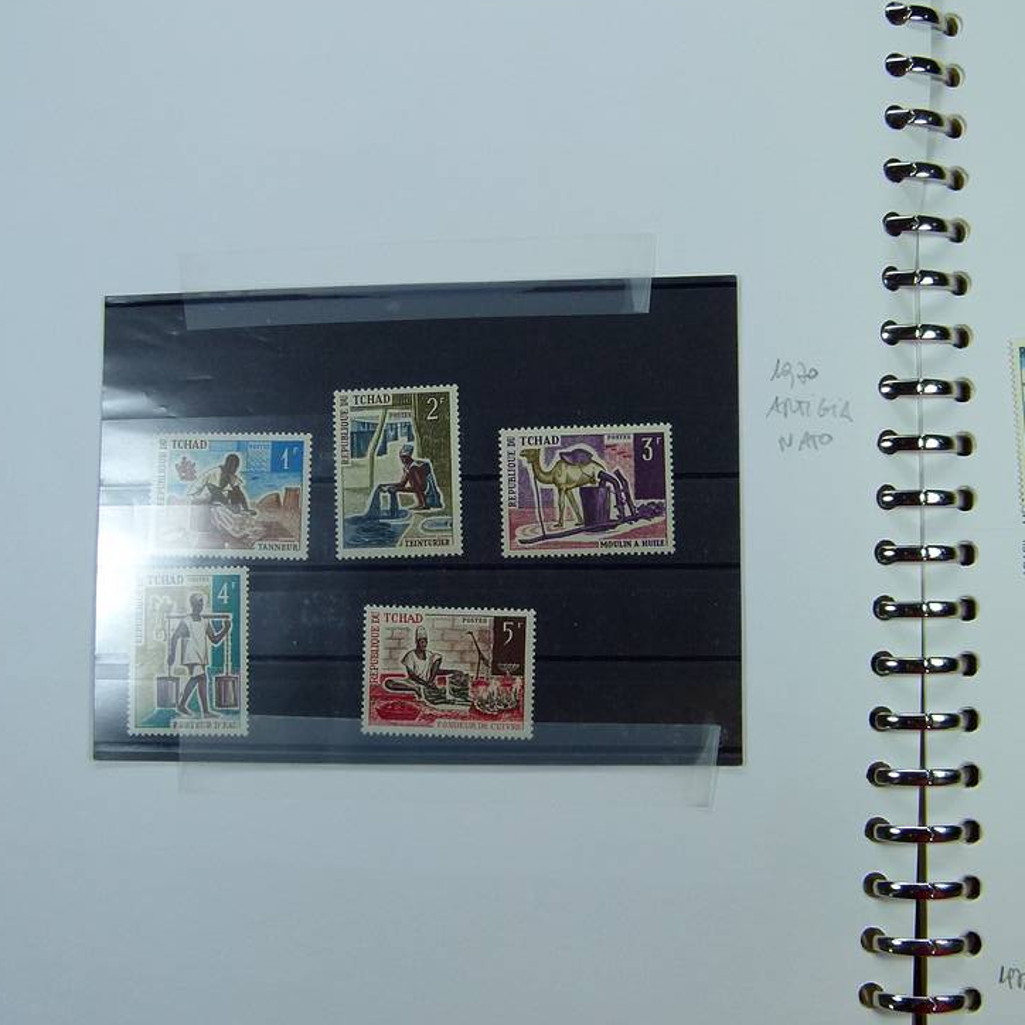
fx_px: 1340
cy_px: 528
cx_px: 504
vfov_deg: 41.9
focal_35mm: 40
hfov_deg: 41.9
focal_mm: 5.8
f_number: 4
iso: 100
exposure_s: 1/125
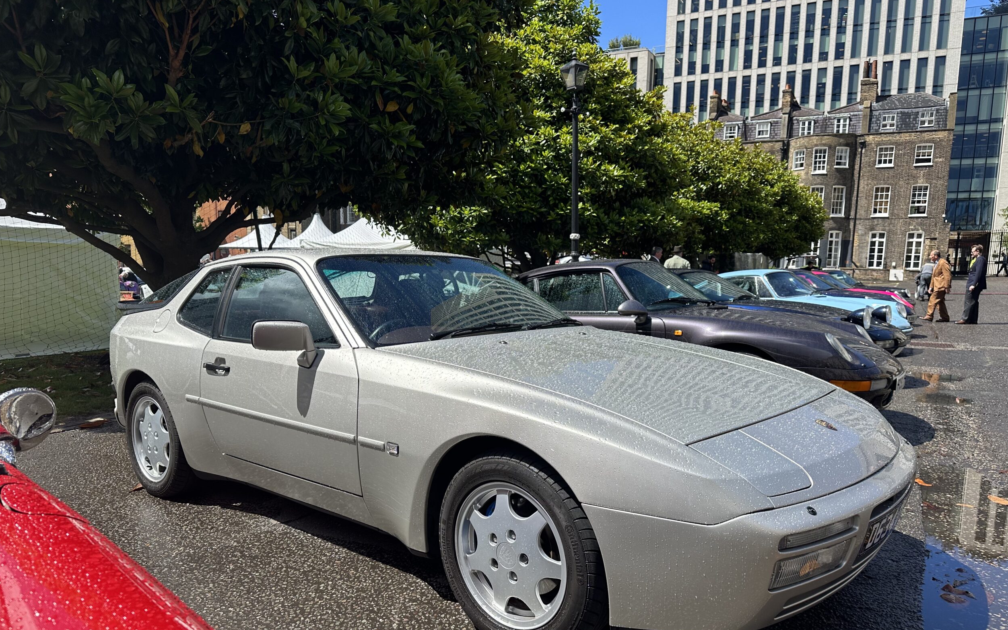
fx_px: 714
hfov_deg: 70.4
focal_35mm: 26
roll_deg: -0.5
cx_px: 503
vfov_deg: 47.4
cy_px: 364
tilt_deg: -7.2
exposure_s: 1/3058
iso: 80
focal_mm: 6.86
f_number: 1.78
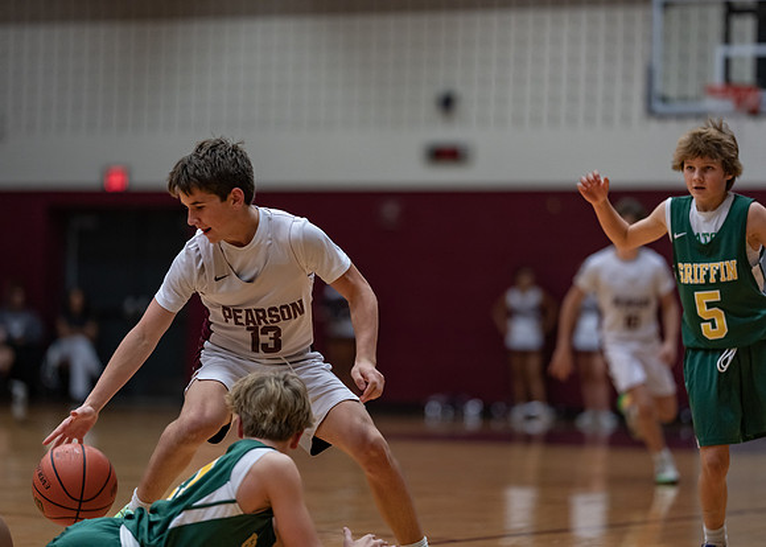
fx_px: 3077
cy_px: 274
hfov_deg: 14.2
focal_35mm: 141
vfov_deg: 10.2
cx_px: 383
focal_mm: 135
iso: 1250
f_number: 1.8
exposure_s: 1/1000
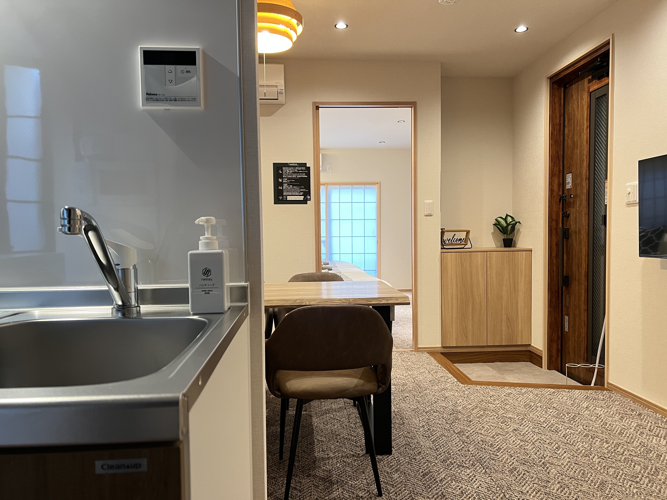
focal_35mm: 26
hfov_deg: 67.3
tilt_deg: -2.8
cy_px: 250
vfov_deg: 53.1
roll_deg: +0.6
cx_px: 334
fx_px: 501
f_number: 1.5
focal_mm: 5.7
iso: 250
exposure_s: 1/50
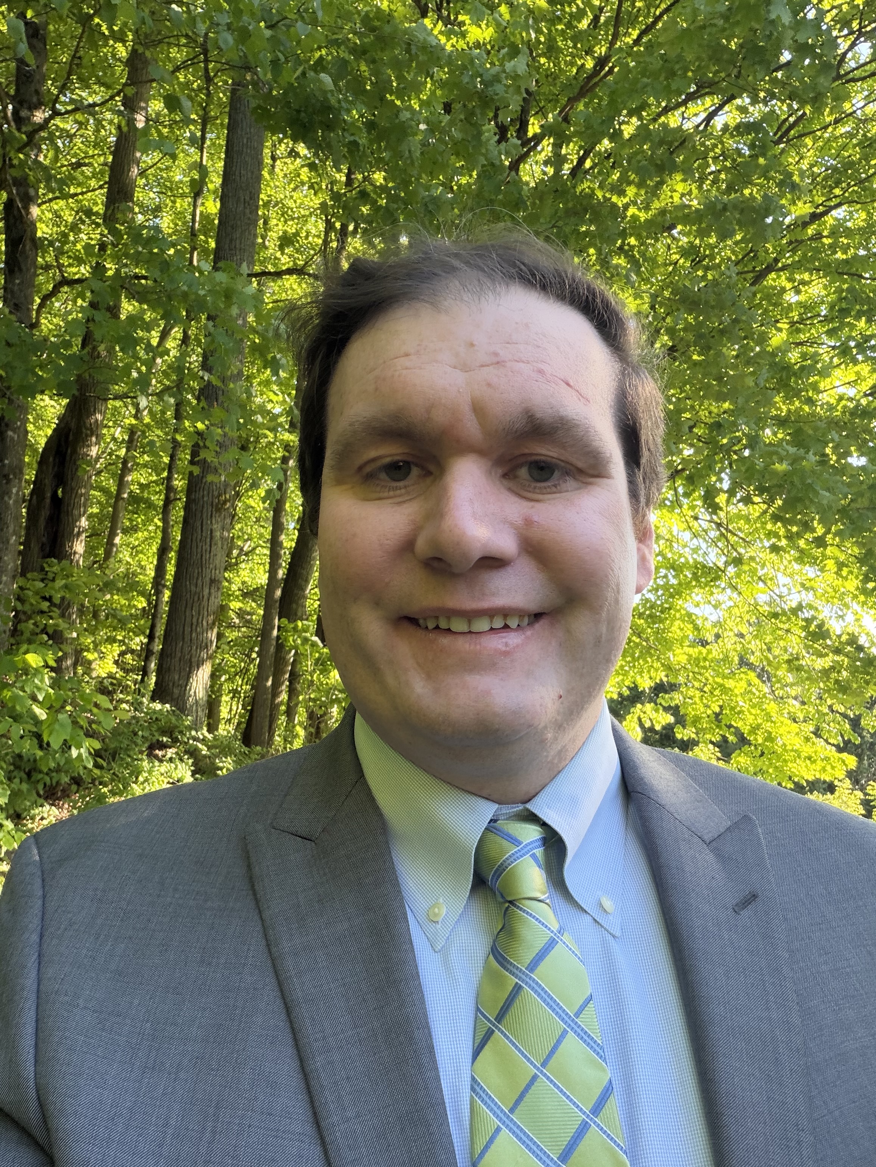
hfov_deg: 46.8
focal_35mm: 30
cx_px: 438
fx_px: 1012
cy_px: 584
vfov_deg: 60.0
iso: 80
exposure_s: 1/167
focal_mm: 2.71
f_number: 1.9
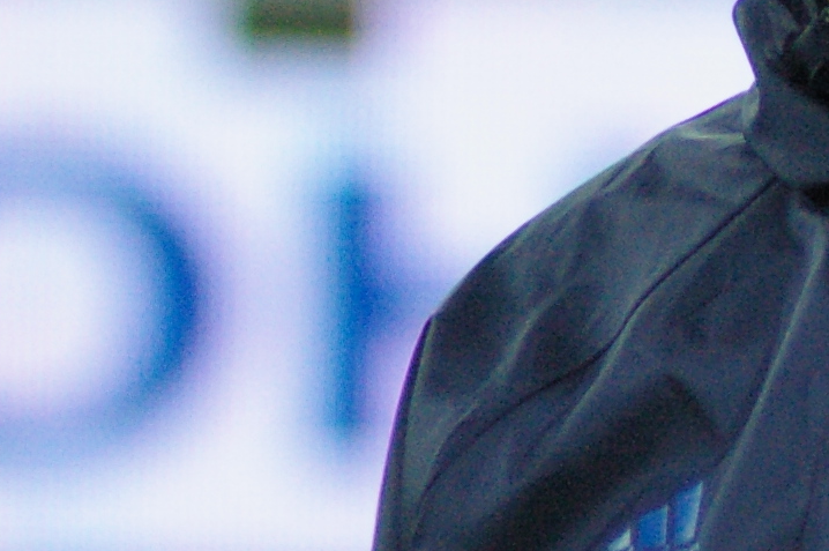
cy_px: 119
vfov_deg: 0.7
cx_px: 1165
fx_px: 43358
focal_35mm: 1885
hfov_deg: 1.1
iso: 1600
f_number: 5.6
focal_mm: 300
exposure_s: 1/250
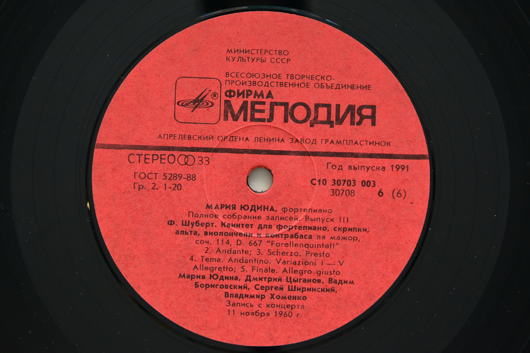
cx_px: 265
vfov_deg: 13.0
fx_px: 1546
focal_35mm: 105
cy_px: 176
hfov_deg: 19.5
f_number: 7.1
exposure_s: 1/200
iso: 1600
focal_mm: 70
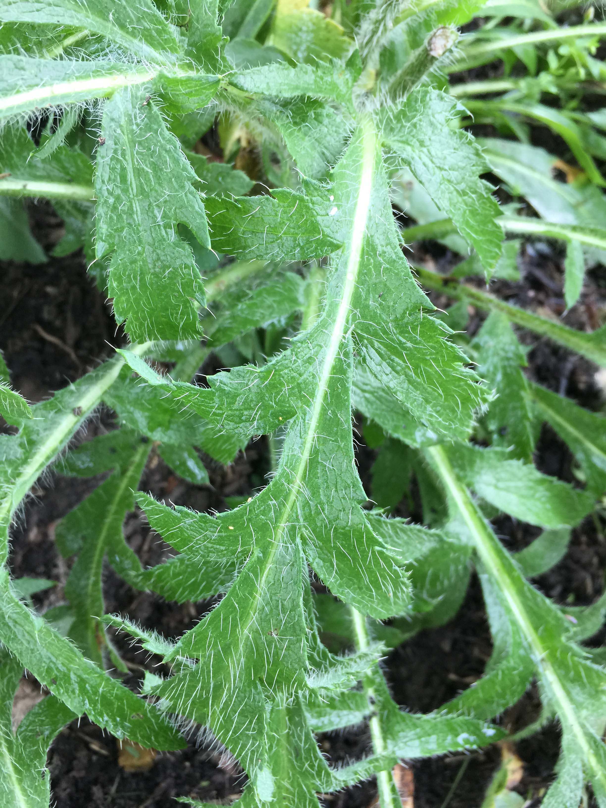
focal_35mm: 29
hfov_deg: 48.2
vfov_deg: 61.7
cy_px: 404
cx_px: 303
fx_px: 677
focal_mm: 4.15
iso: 32
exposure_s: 1/40
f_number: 2.2
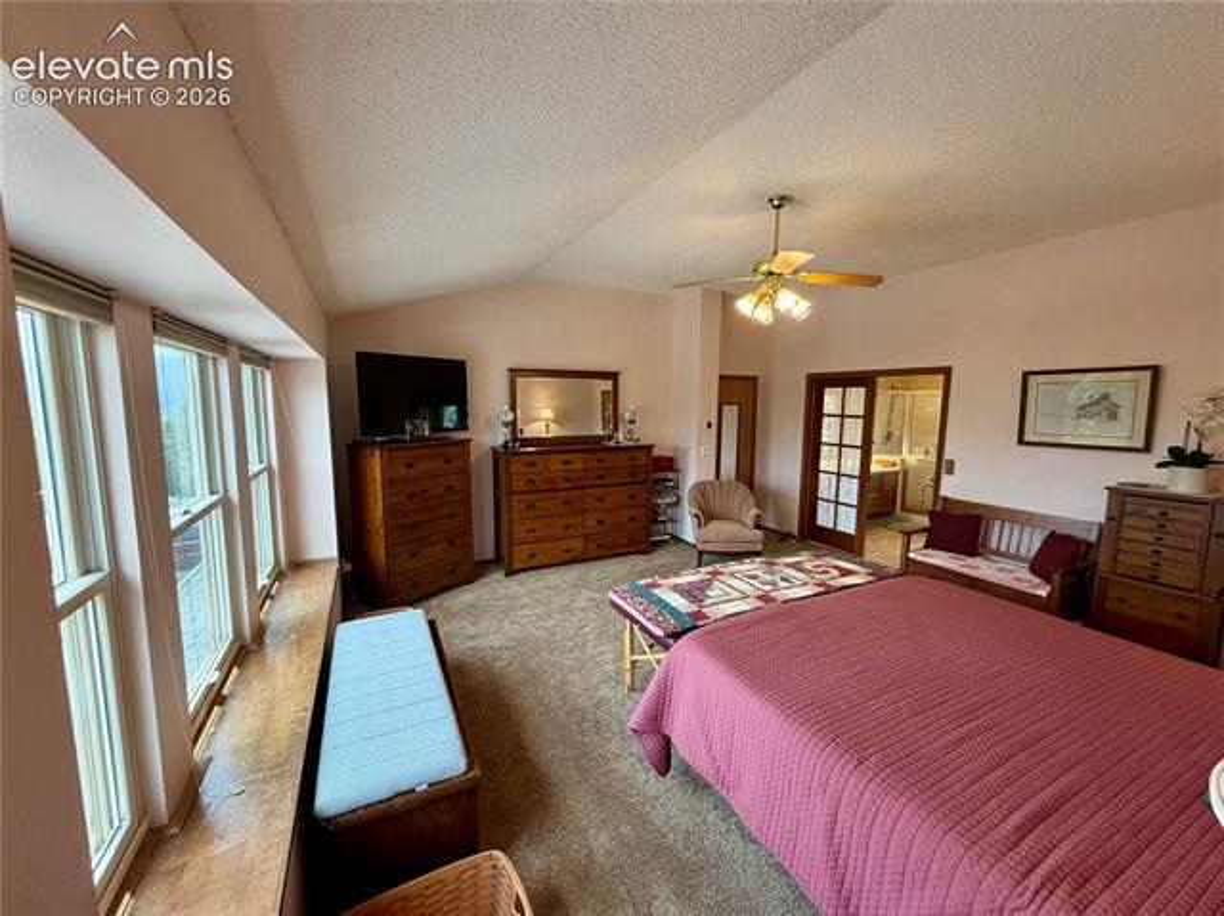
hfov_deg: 102.1
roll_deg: -0.2
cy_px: 458
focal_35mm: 14
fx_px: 495
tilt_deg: -7.2
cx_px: 612
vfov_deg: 85.6
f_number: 2.2
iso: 200
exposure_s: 1/120
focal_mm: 2.22
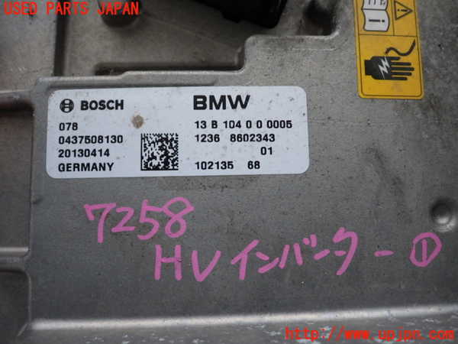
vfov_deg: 45.4
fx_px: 410
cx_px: 229
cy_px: 172
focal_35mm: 31
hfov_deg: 58.4
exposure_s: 1/45
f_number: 2.3
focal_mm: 5.5
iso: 1000
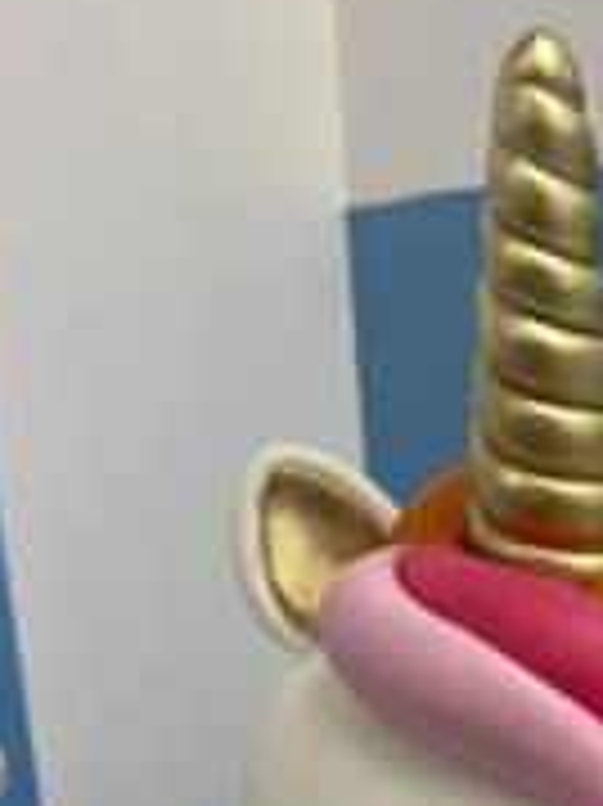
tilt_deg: -19.8
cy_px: 984
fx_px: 1581
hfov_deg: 21.2
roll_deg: +0.1
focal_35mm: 68
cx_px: 531
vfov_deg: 25.5
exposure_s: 1/120
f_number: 1.6
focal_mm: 4.2
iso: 80
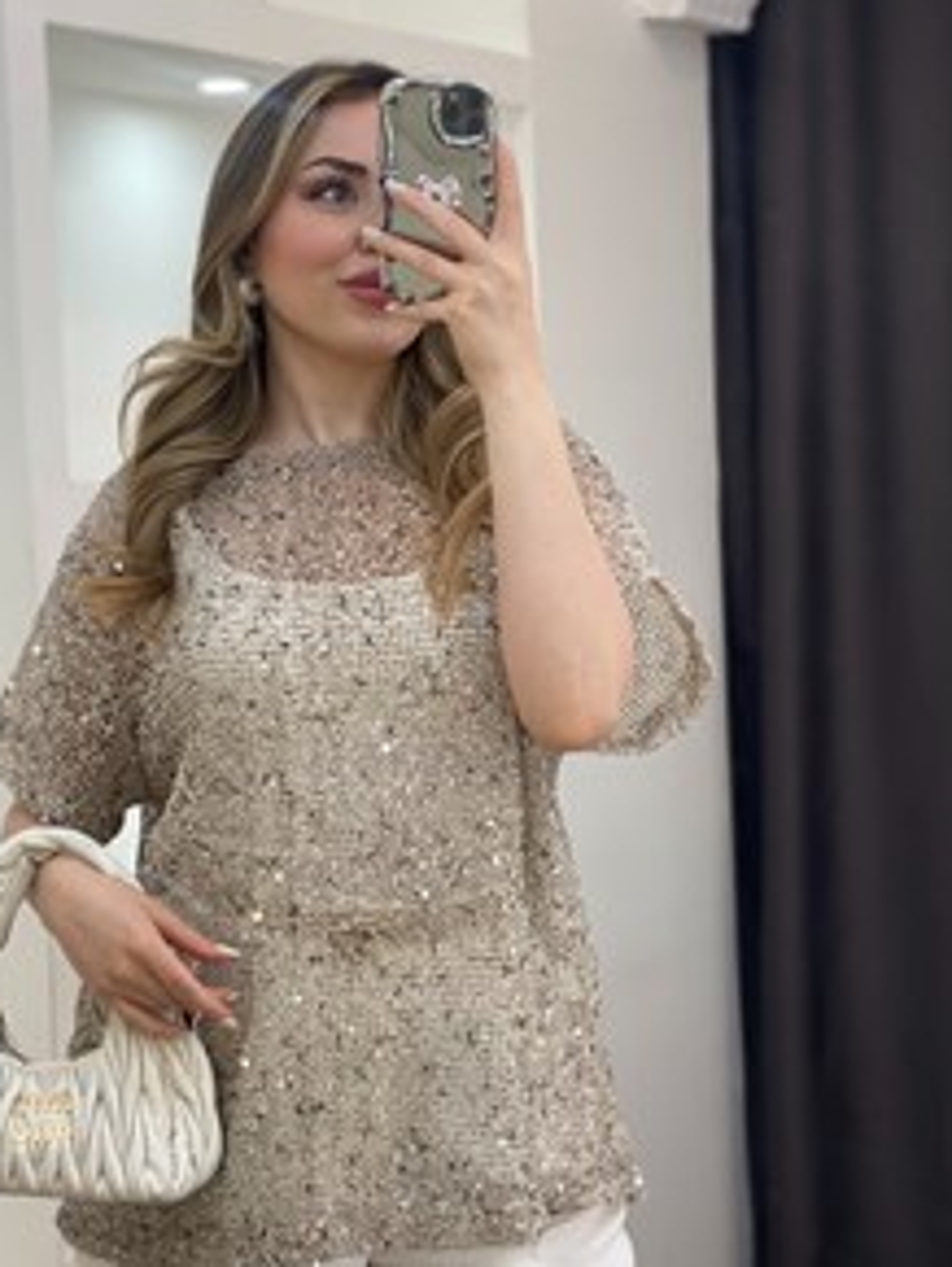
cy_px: 640
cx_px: 279
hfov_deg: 19.8
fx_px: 2710
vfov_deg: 26.3
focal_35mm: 74
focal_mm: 6
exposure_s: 1/100
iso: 40
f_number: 2
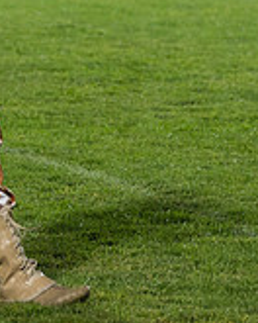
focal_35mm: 449
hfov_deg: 3.4
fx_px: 4286
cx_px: -15
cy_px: -141
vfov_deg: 4.3
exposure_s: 1/160
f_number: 4.5
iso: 2000
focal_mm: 100
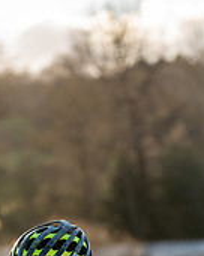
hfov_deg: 7.6
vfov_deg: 9.4
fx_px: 1538
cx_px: 111
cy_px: 335
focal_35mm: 203
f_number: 2.8
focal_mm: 82
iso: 250
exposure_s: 1/1000
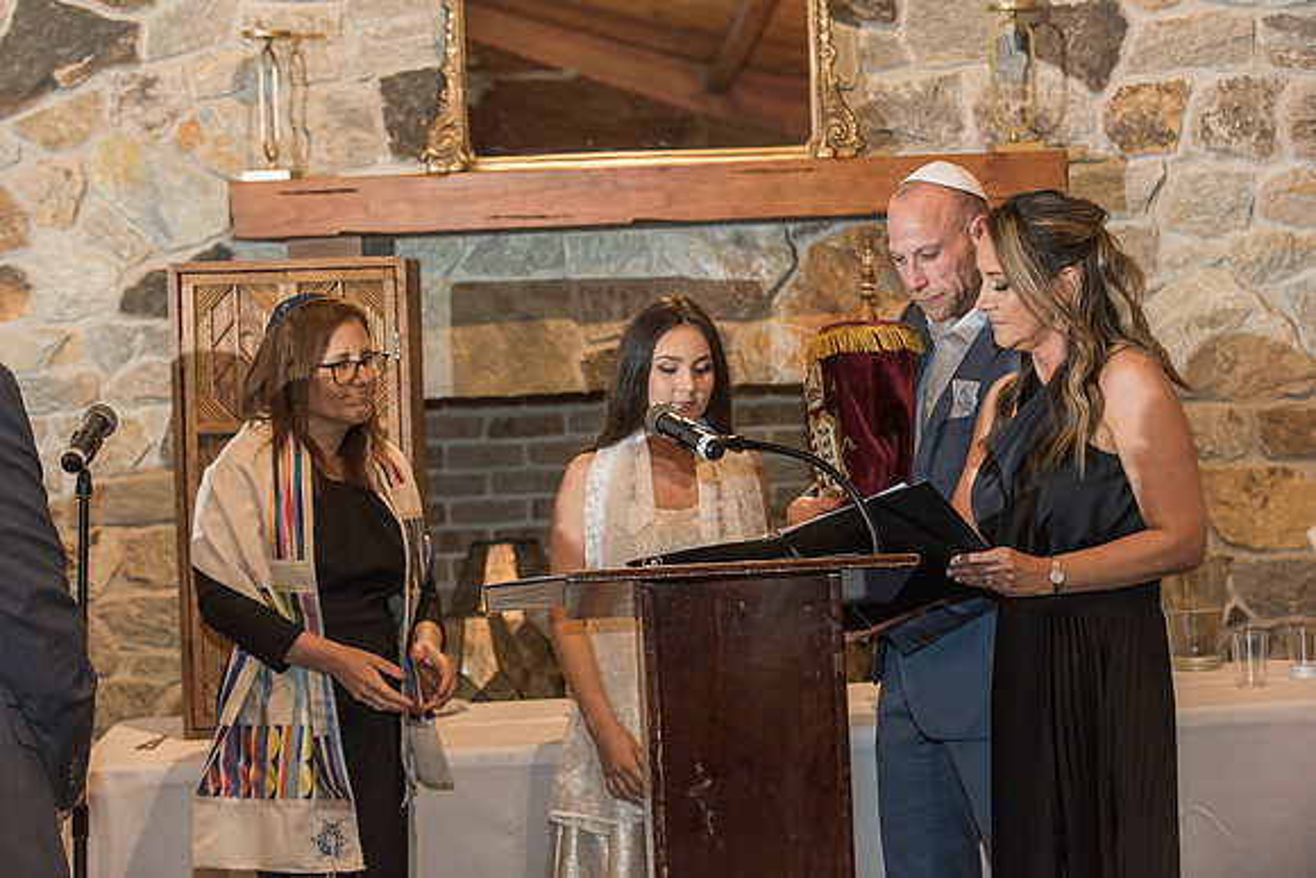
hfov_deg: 23.6
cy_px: 439
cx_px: 658
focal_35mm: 86
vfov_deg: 15.9
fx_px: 3144
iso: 1250
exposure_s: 1/125
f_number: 4
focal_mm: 86
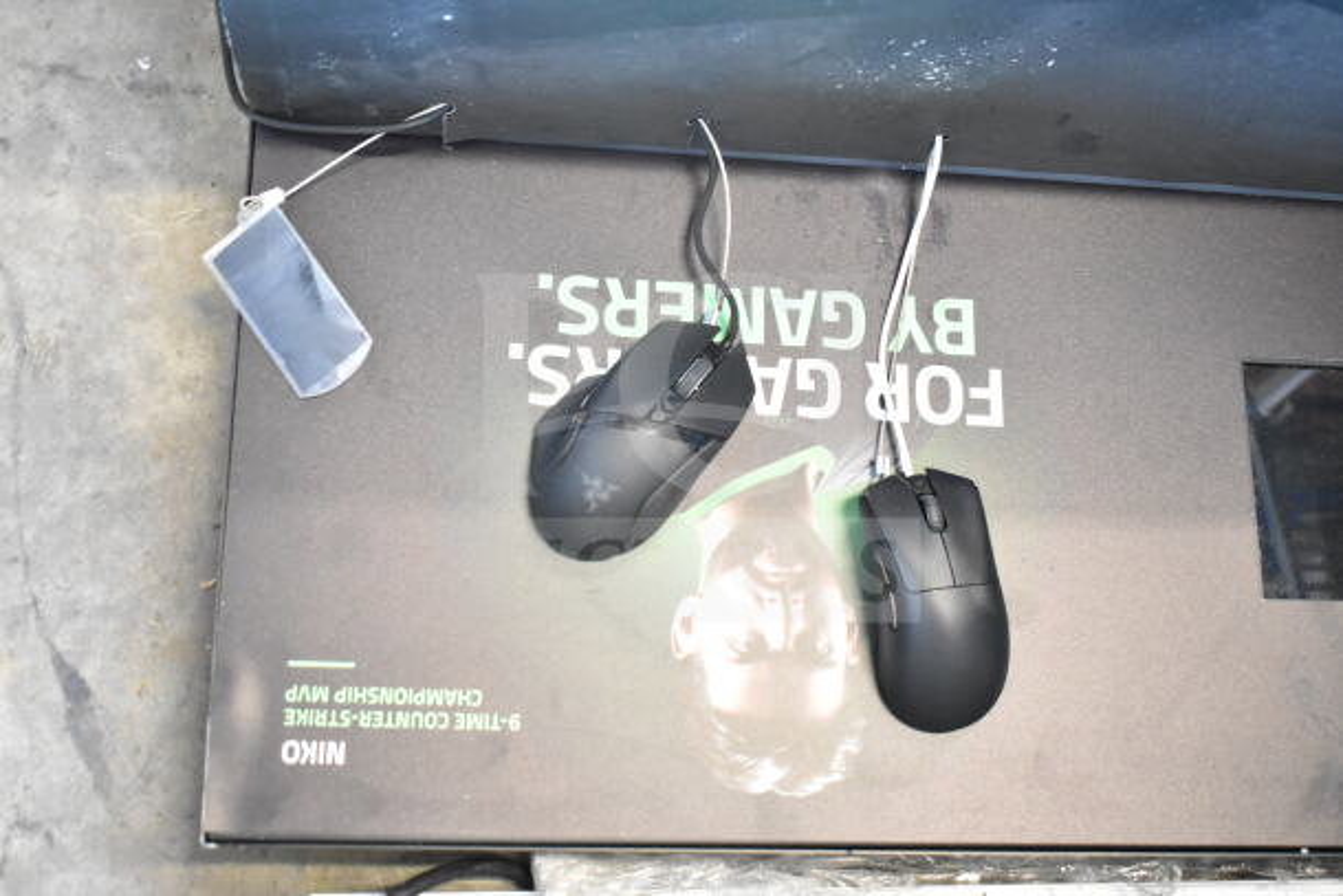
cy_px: 448
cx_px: 672
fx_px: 1679
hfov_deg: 43.6
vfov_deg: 29.9
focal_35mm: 45
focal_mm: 30
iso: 5600
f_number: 4.2
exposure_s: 1/50
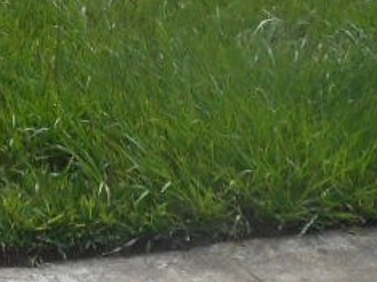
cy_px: -426
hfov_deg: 11.4
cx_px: -88
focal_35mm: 170
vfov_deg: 8.0
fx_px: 1851
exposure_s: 1/500
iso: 80
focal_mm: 4.5
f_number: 3.7
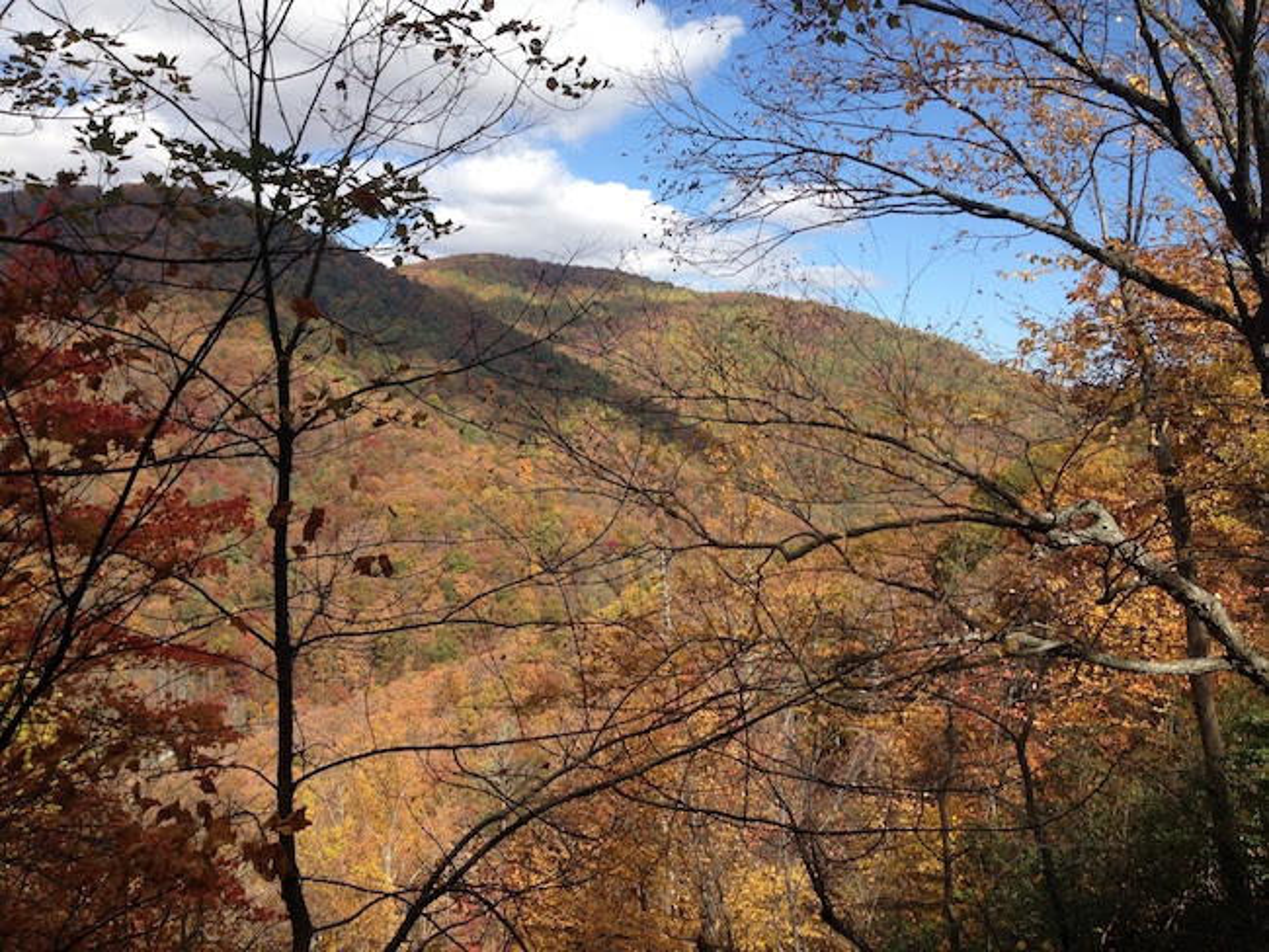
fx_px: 1210
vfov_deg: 43.0
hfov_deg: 55.3
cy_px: 476
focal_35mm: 33
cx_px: 634
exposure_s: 1/1085
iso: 50
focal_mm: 4.13
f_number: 2.4
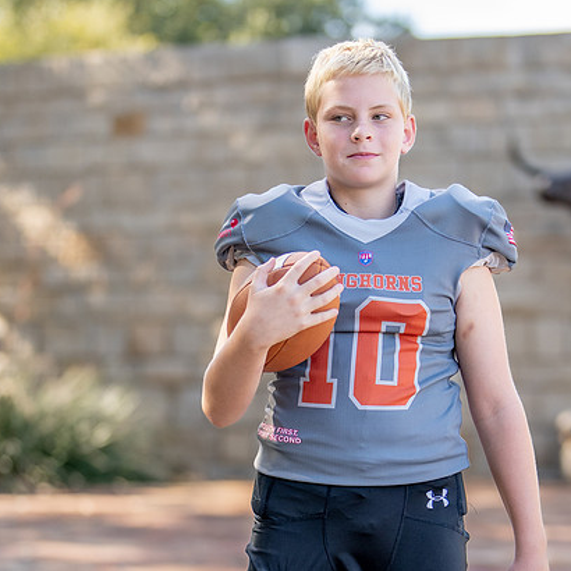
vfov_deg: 12.5
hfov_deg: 12.5
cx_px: 375
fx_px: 2594
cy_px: 482
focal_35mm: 139
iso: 100
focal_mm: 50
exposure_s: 1/1250
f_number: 1.2
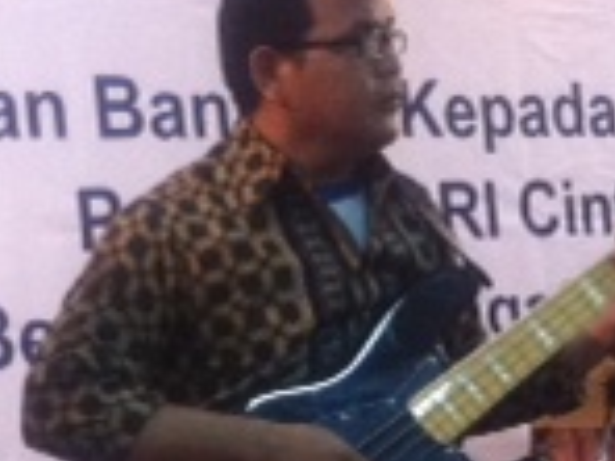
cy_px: 399
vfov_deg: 9.8
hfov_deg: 13.1
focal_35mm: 151
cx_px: 328
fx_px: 2683
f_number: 2.8
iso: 400
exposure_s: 1/17
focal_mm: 3.85
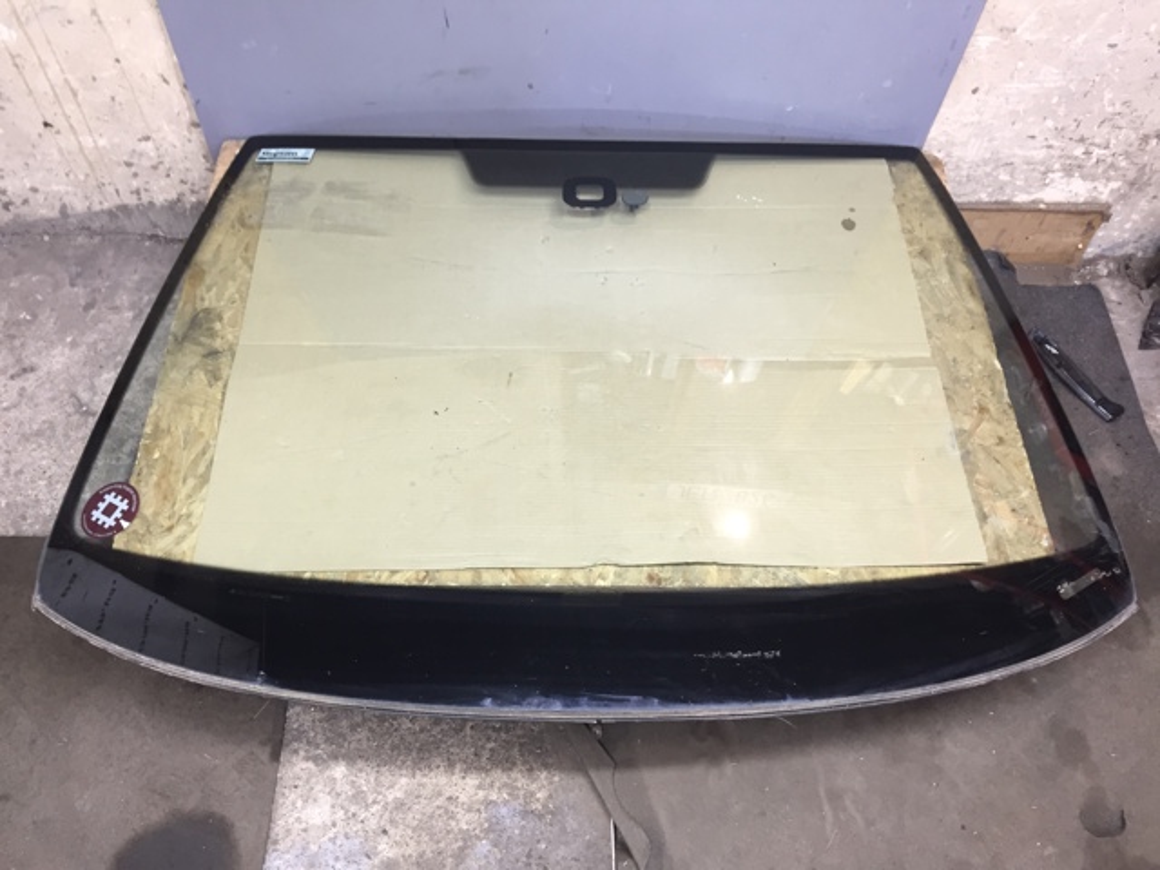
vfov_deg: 48.2
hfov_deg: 61.7
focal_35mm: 29
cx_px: 580
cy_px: 435
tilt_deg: -56.8
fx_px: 972
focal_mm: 4.15
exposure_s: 1/33
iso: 100
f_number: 2.2
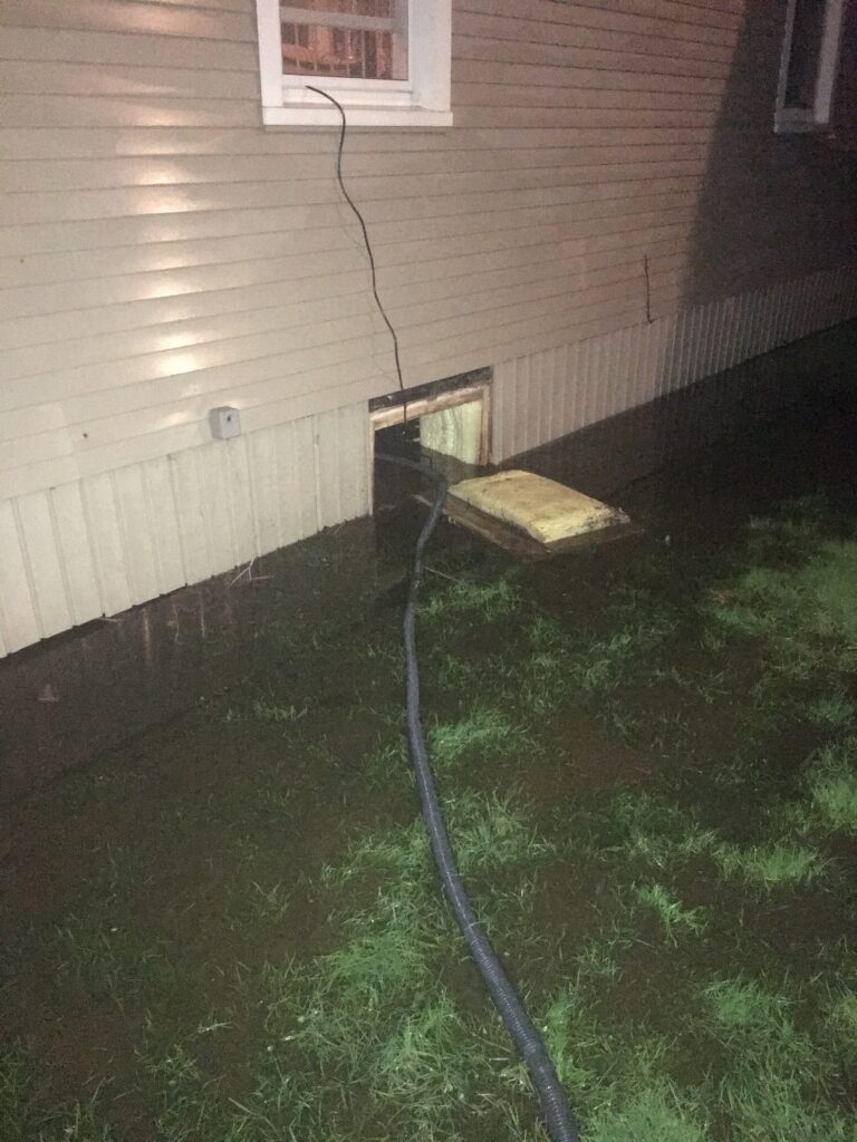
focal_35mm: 29
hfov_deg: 48.2
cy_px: 571
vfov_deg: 61.7
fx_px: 957
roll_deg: -0.5
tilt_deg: -23.9
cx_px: 428
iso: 1600
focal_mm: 4.15
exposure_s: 1/16
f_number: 2.2
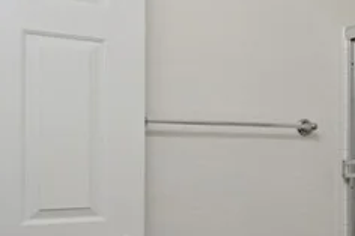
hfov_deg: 21.2
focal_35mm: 65
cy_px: 185
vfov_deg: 20.7
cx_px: 632
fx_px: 641
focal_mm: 10
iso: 250
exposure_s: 1/30
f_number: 9
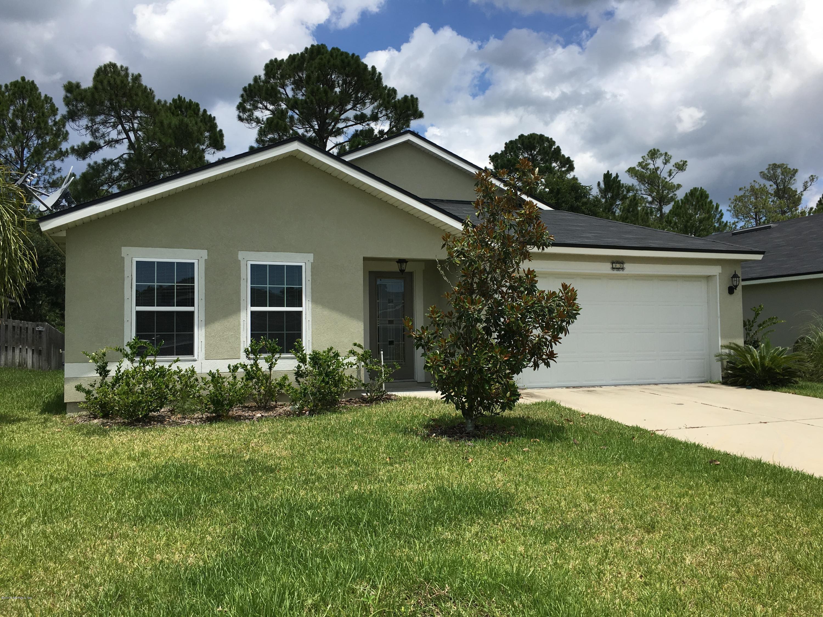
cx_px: 412
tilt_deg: +3.4
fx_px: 689
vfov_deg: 48.2
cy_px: 308
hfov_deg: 61.7
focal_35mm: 29
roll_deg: -0.3
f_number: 2.2
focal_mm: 4.15
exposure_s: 1/1748
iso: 25
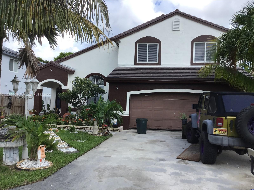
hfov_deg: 58.4
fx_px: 227
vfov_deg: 45.4
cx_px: 127
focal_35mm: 31
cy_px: 95
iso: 25
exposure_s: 1/776
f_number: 2.4
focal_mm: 3.3
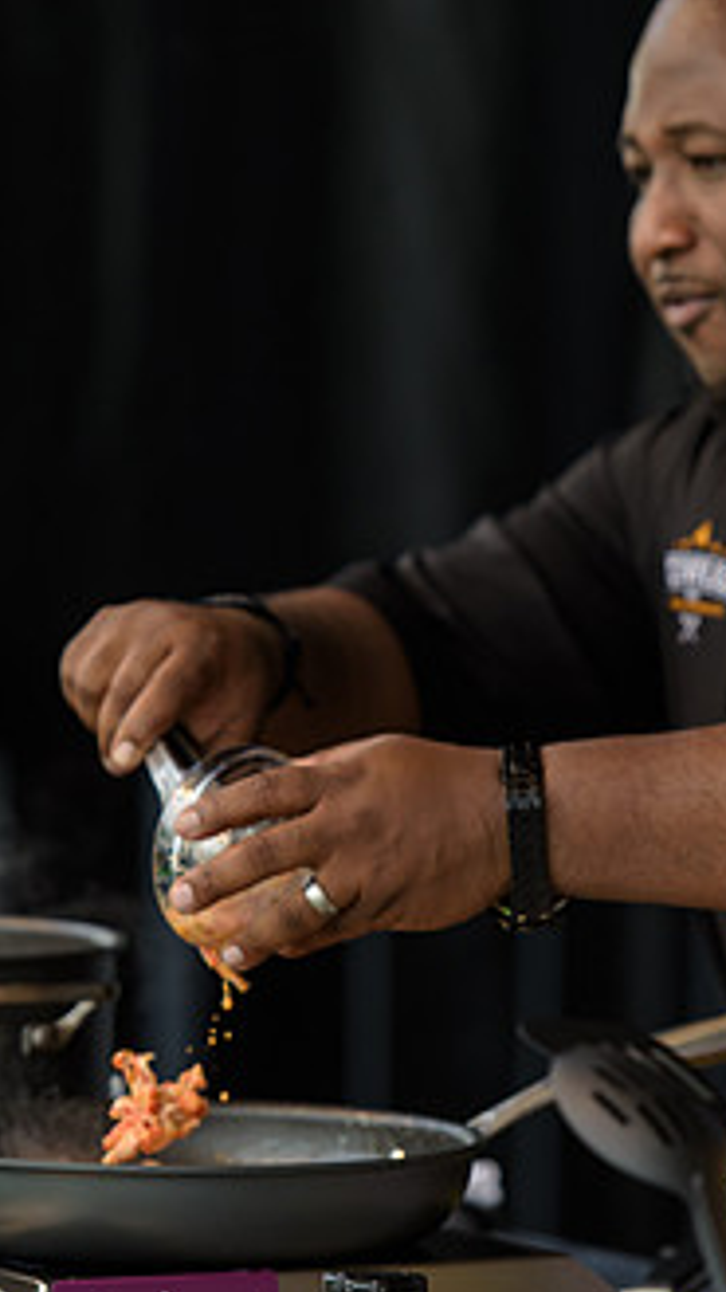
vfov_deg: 7.1
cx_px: 506
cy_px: 567
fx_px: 10441
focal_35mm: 305
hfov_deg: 4.0
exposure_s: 1/1250
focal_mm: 165
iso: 250
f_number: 3.2
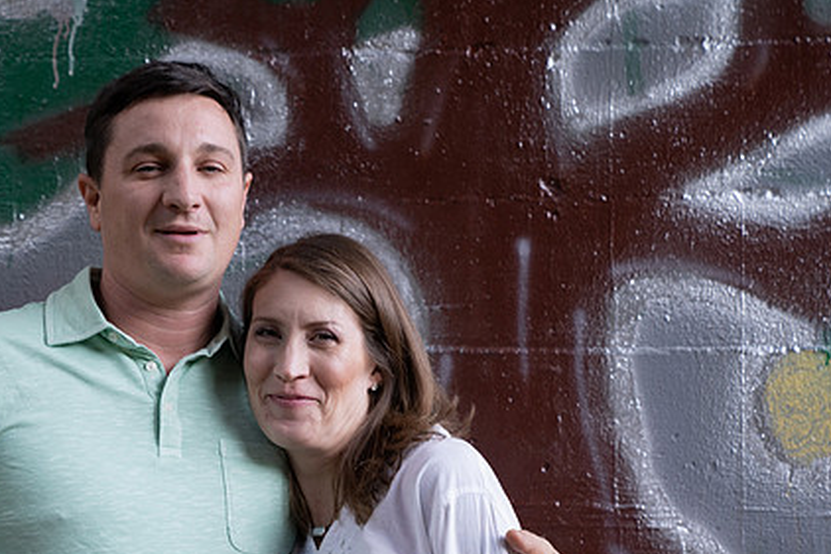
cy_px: 318
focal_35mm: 88
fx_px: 2030
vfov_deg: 15.5
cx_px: 309
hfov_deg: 23.1
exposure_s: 1/125
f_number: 3.2
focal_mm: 64
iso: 400
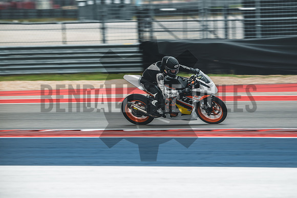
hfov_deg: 6.9
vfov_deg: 4.6
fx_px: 2475
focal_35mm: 300
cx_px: 148
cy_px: 99
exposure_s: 1/250
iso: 160
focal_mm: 200
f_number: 4
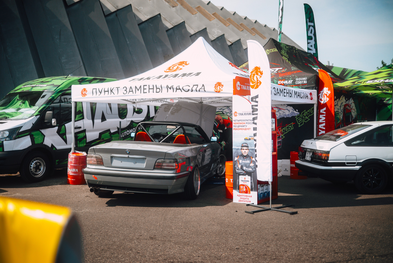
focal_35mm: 40
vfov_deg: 33.4
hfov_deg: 48.4
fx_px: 437
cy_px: 132
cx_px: 196
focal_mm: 40
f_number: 2.2
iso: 800
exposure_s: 1/8000
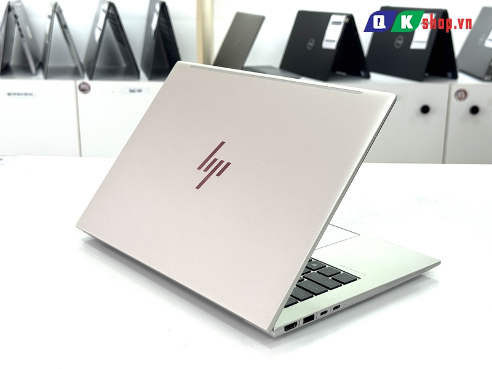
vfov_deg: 30.3
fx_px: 682
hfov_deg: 39.7
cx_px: 246
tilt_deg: -16.9
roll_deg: +0.6
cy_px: 184
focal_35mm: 48
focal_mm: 6.76
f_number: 1.78
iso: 50
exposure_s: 1/156
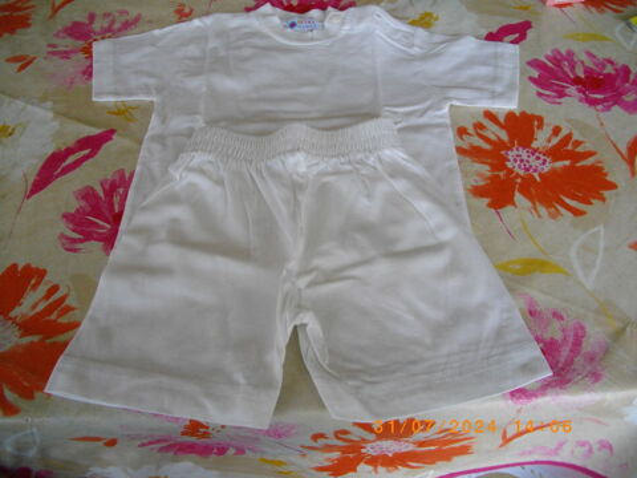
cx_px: 318
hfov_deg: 56.8
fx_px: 589
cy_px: 239
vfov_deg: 44.2
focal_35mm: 32
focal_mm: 5.7
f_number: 2.9
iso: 200
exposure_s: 1/80
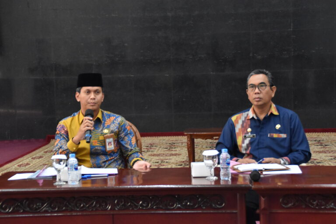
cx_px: 168
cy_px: 112
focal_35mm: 84
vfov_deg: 16.3
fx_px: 784
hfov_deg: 24.2
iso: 3200
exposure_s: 1/100
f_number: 5
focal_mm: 56
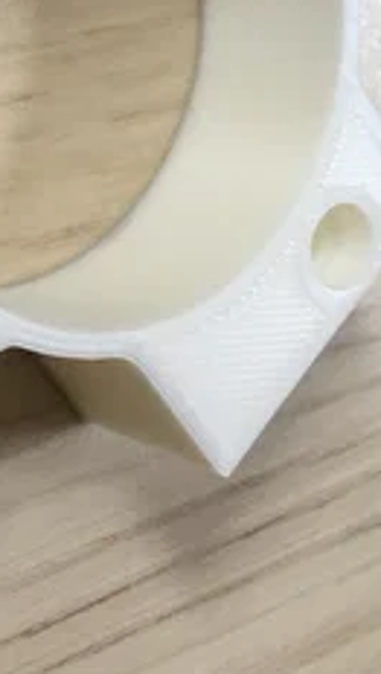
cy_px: 65
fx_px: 1522
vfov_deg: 24.3
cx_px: -31
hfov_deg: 14.0
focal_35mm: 85
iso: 50
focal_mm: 4.15
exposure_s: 1/33
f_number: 2.2
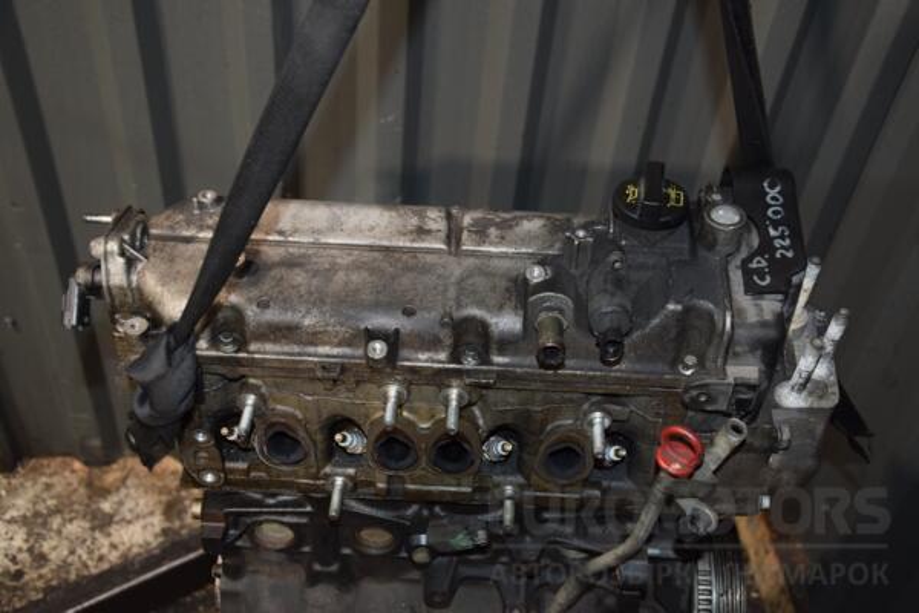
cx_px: 460
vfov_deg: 29.9
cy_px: 306
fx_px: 1149
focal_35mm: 45
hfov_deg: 43.6
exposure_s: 1/60
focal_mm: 30
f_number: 5
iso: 800
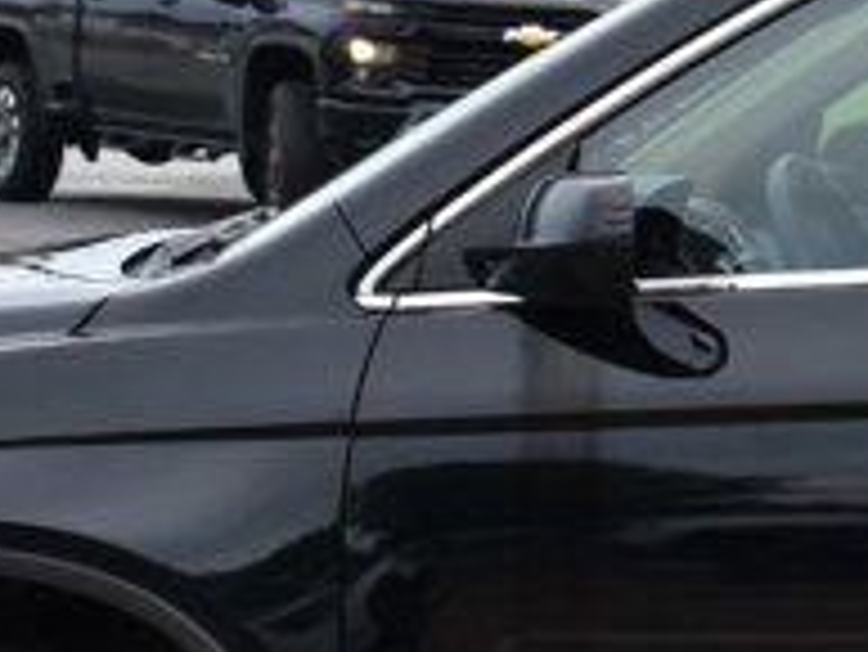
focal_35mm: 199
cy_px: 243
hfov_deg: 9.6
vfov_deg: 7.5
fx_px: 4993
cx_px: 1367
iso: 400
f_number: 10
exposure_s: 1/250
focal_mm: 26
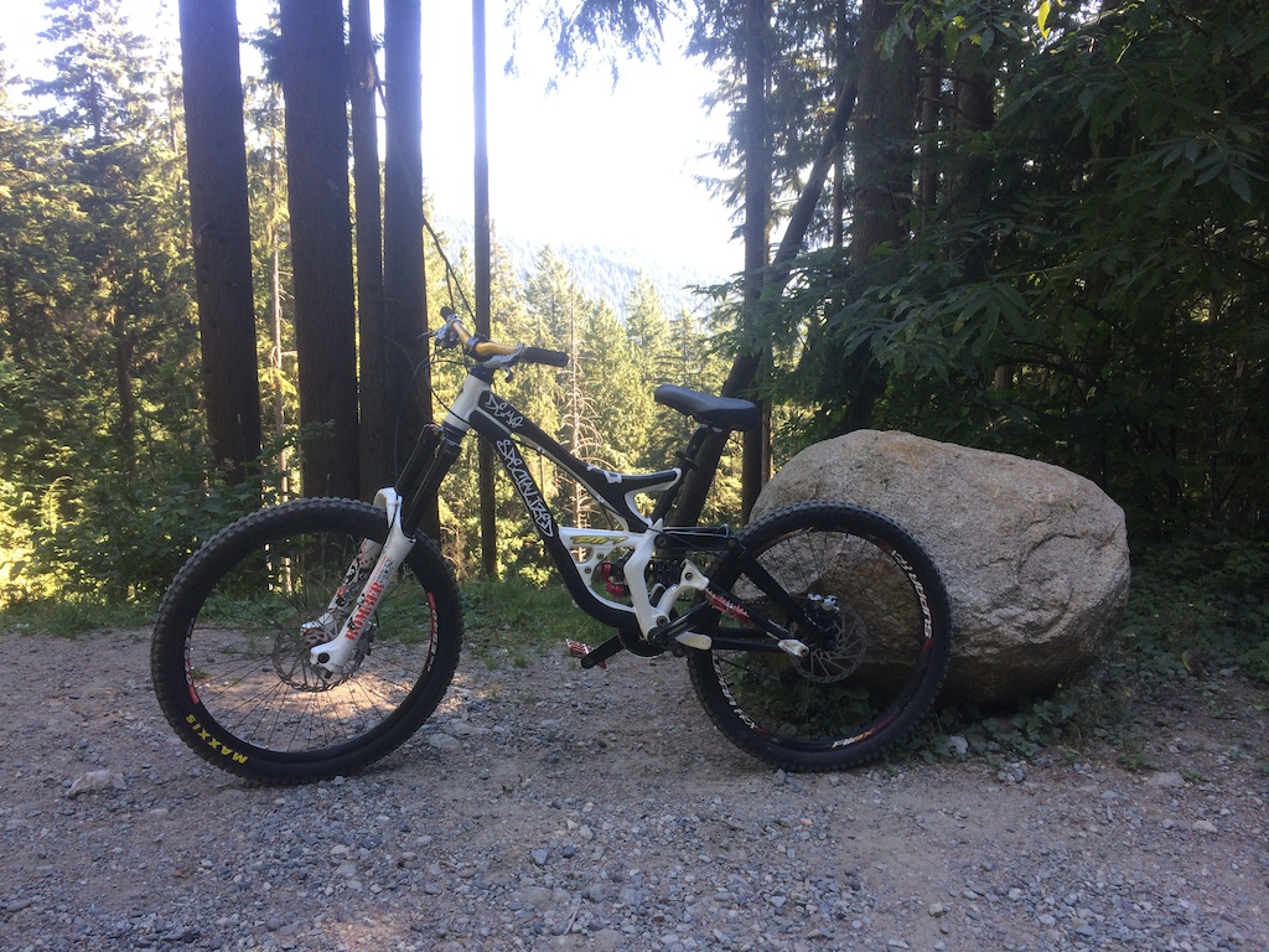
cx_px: 634
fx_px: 1100
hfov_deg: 60.0
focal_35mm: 30
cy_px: 476
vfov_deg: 46.8
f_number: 2.2
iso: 50
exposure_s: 1/120
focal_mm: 4.12
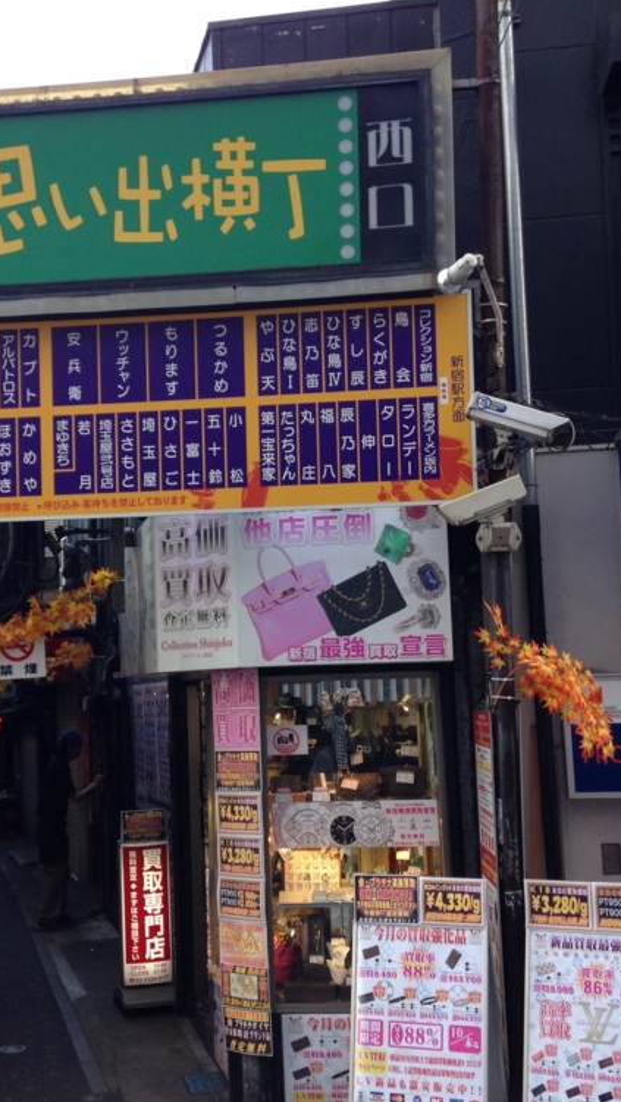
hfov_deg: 24.3
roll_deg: +0.4
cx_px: 208
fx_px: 1433
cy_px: 552
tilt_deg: +5.4
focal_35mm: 49
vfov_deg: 42.1
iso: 50
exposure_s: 1/120
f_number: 2.4
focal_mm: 4.12
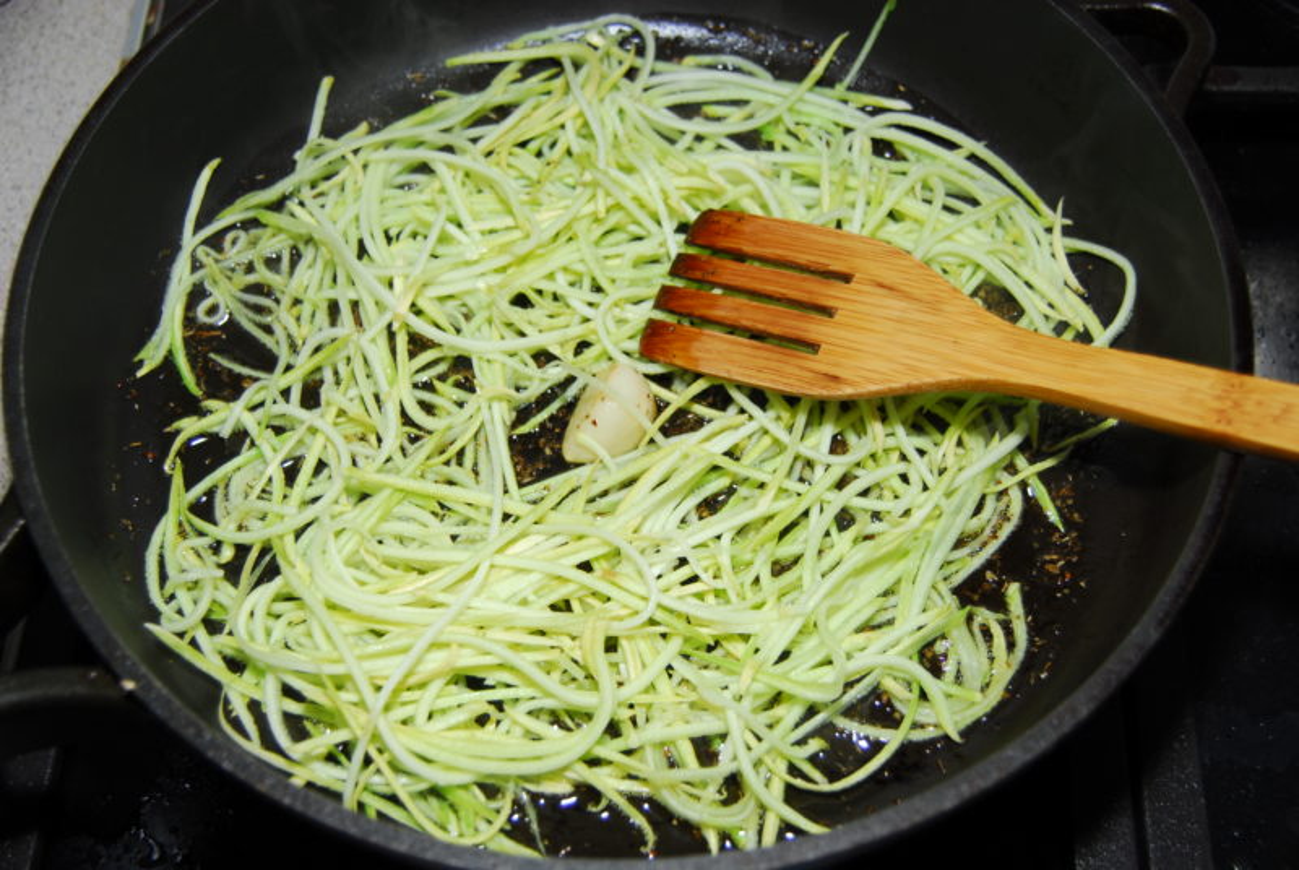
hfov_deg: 37.8
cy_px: 435
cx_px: 650
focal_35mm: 52
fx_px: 1897
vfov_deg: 25.8
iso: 100
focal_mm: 35
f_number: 4.5
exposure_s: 1/60
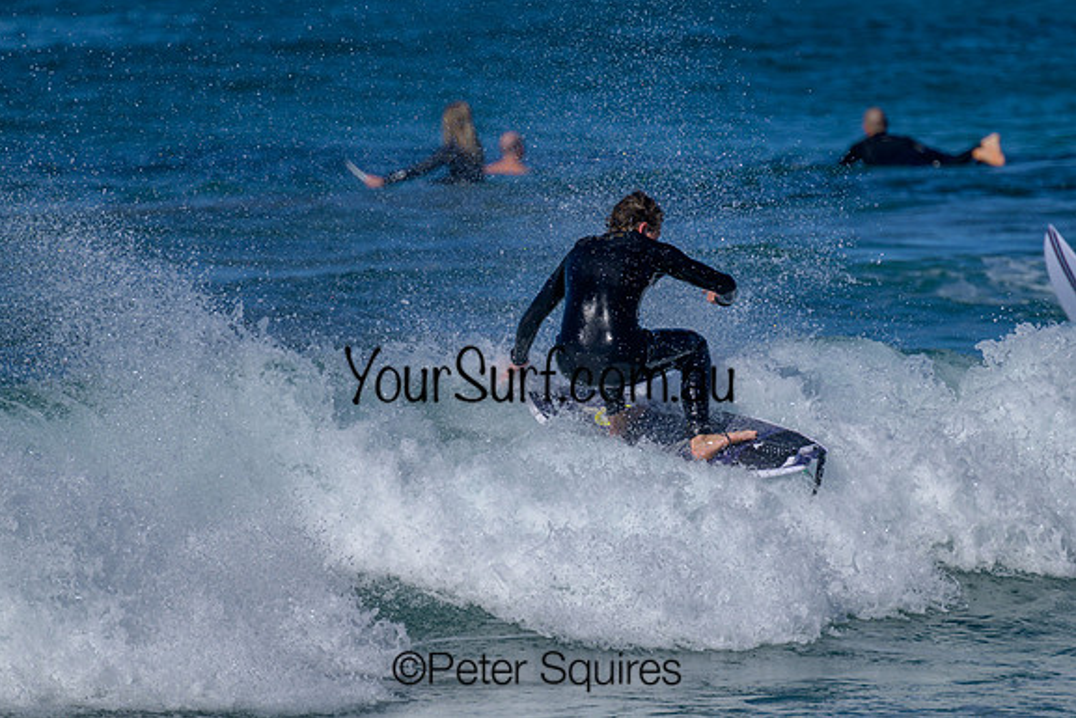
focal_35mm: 774
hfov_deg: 2.7
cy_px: 380
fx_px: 23138
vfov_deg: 1.8
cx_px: 610
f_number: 8
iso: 250
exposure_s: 1/2000
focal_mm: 560
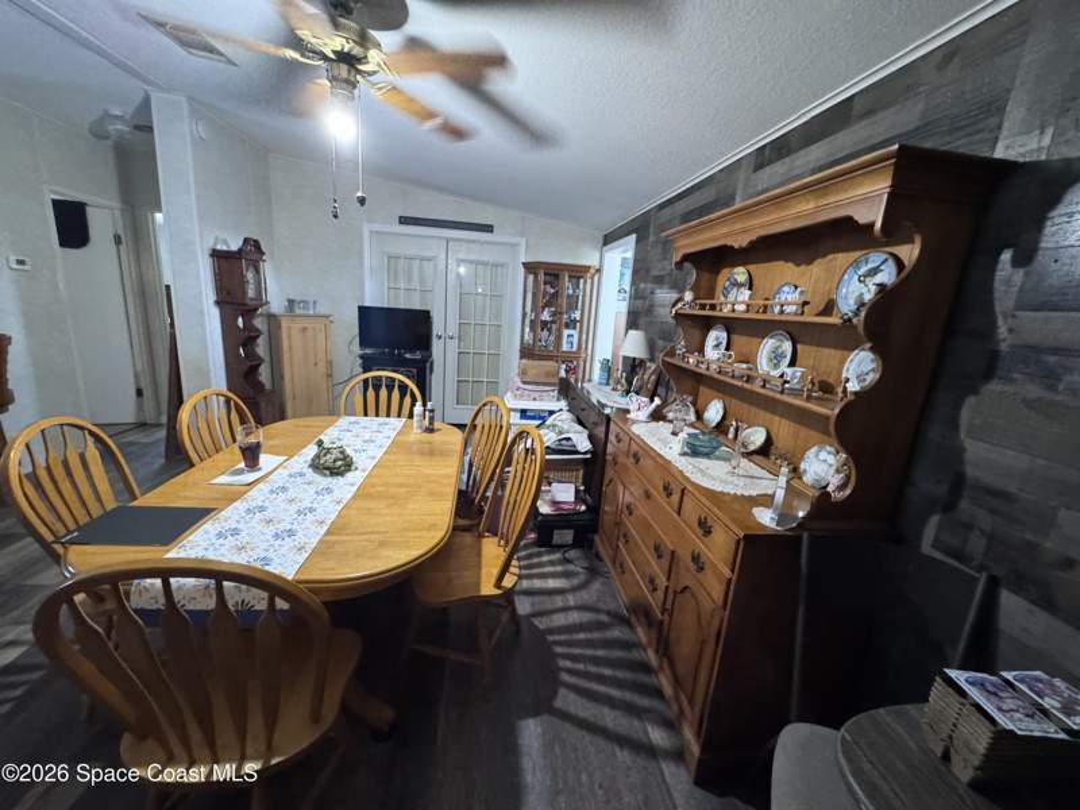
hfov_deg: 102.1
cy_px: 405
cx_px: 540
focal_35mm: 14
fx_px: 437
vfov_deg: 85.7
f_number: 2.2
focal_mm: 2.22
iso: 800
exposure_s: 1/60
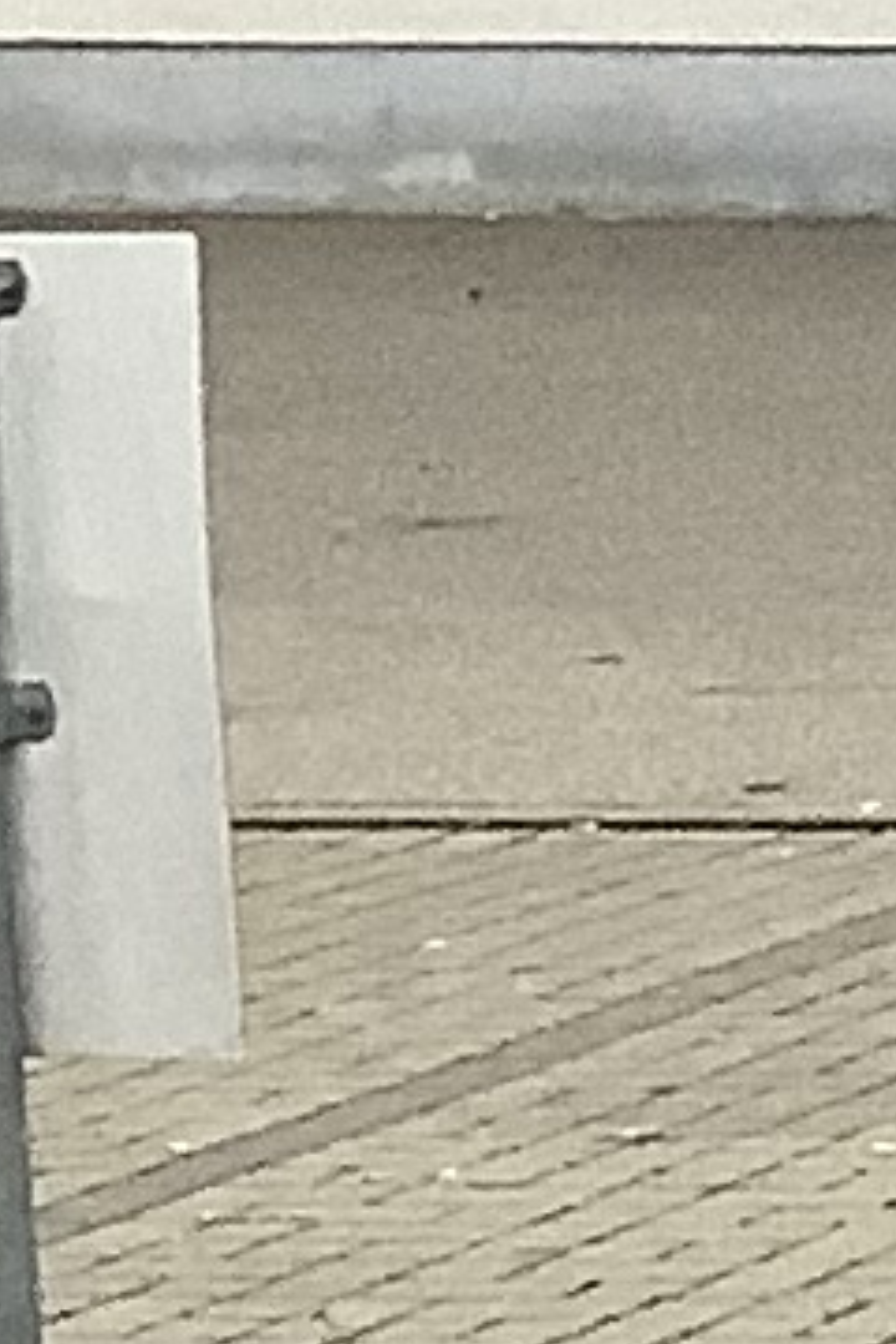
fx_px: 10900
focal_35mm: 292
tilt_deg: -2.3
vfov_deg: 7.0
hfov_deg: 3.9
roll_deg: -0.9
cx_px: 5436
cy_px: 108
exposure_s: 1/100
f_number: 2.4
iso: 80
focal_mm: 3.3
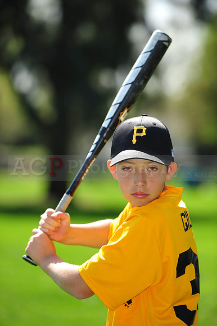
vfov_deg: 10.3
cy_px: 163
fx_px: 1810
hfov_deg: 6.9
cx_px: 108
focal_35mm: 200
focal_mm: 200
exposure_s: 1/800
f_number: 4.5
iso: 200
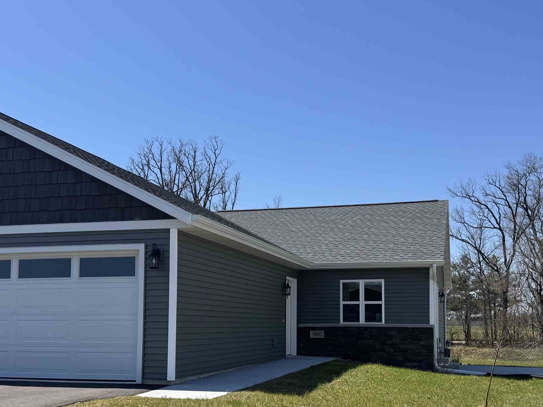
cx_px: 293
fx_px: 612
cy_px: 287
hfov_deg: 47.8
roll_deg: -0.1
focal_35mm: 39
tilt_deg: +3.8
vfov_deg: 36.3
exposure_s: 1/4310
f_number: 1.78
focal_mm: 6.76
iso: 80
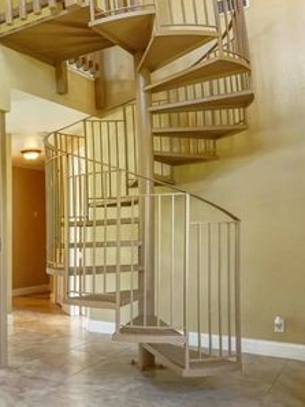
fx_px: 365
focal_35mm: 31
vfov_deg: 57.0
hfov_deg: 38.3
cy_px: 132
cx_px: -23
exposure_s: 1/30
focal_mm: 10
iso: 2000
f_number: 11
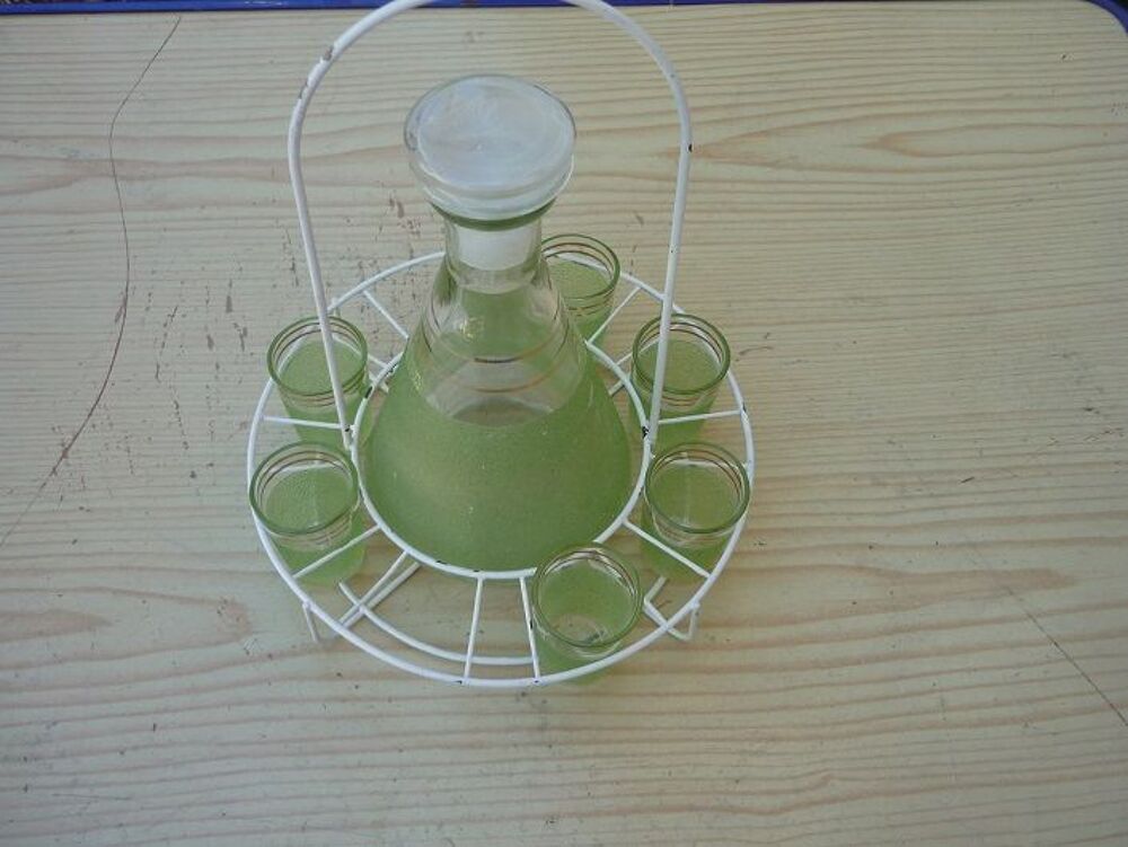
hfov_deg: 55.3
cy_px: 424
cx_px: 564
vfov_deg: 43.0
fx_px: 1076
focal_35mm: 33
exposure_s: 1/200
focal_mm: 5.5
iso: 80
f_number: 2.8
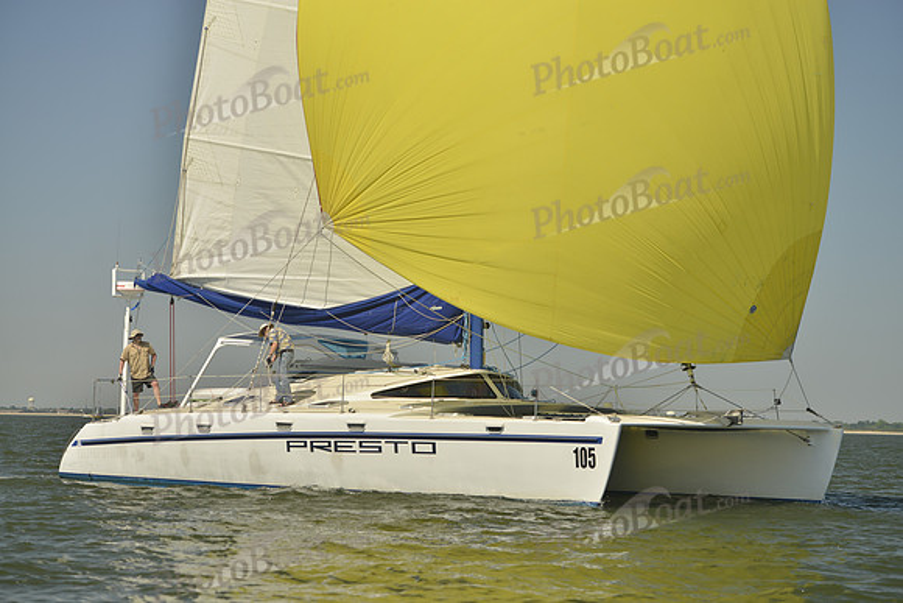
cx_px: 452
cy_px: 302
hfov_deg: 21.5
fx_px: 2383
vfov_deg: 14.4
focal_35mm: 95
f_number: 5
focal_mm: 95
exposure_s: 1/1250
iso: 200
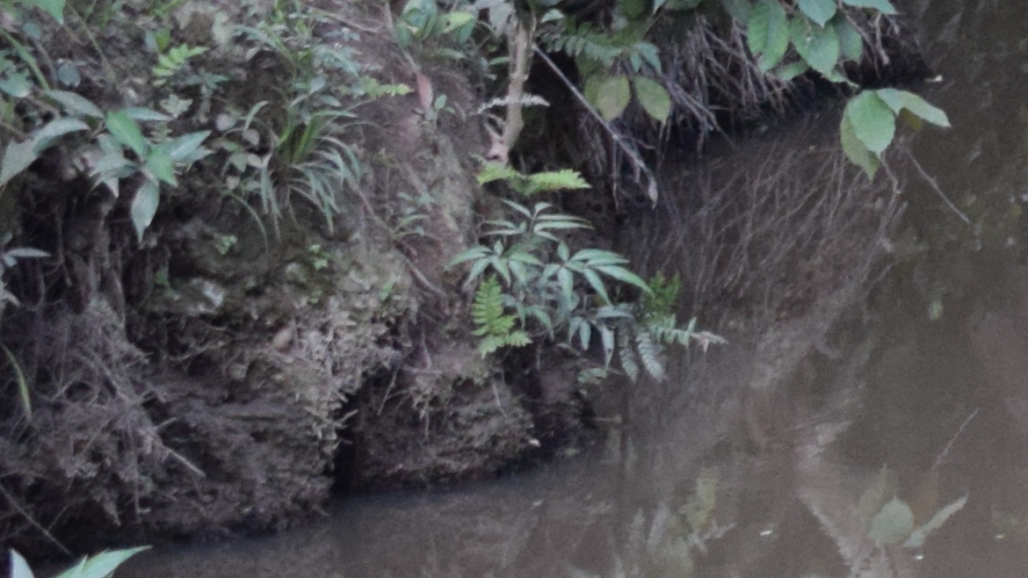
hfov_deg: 7.4
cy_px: -310
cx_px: 2381
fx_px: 7468
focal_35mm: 274
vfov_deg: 4.4
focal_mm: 34
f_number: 4.5
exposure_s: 1/60
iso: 1600
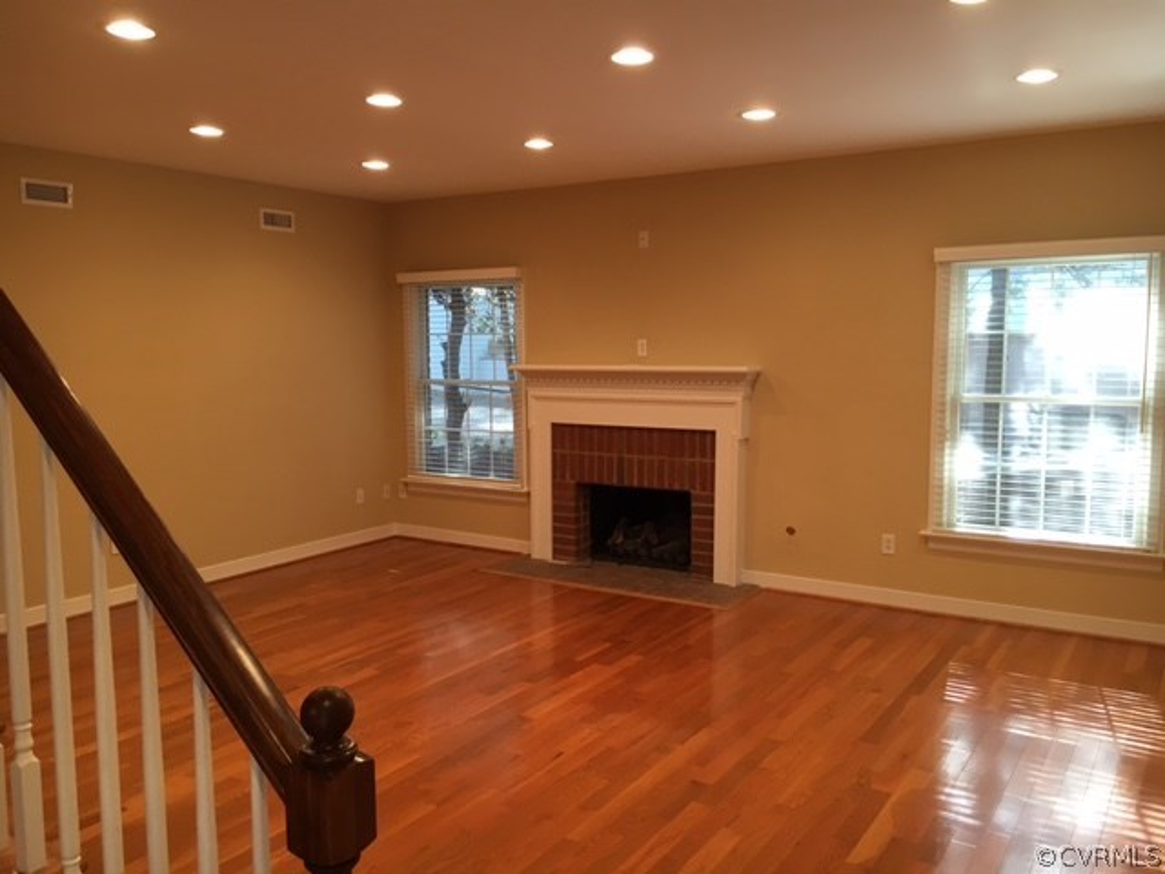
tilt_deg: -5.8
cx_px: 582
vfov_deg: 48.2
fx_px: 976
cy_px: 437
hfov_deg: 61.7
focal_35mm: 29
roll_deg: -1.0
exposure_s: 1/30
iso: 64
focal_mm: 4.15
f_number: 2.2
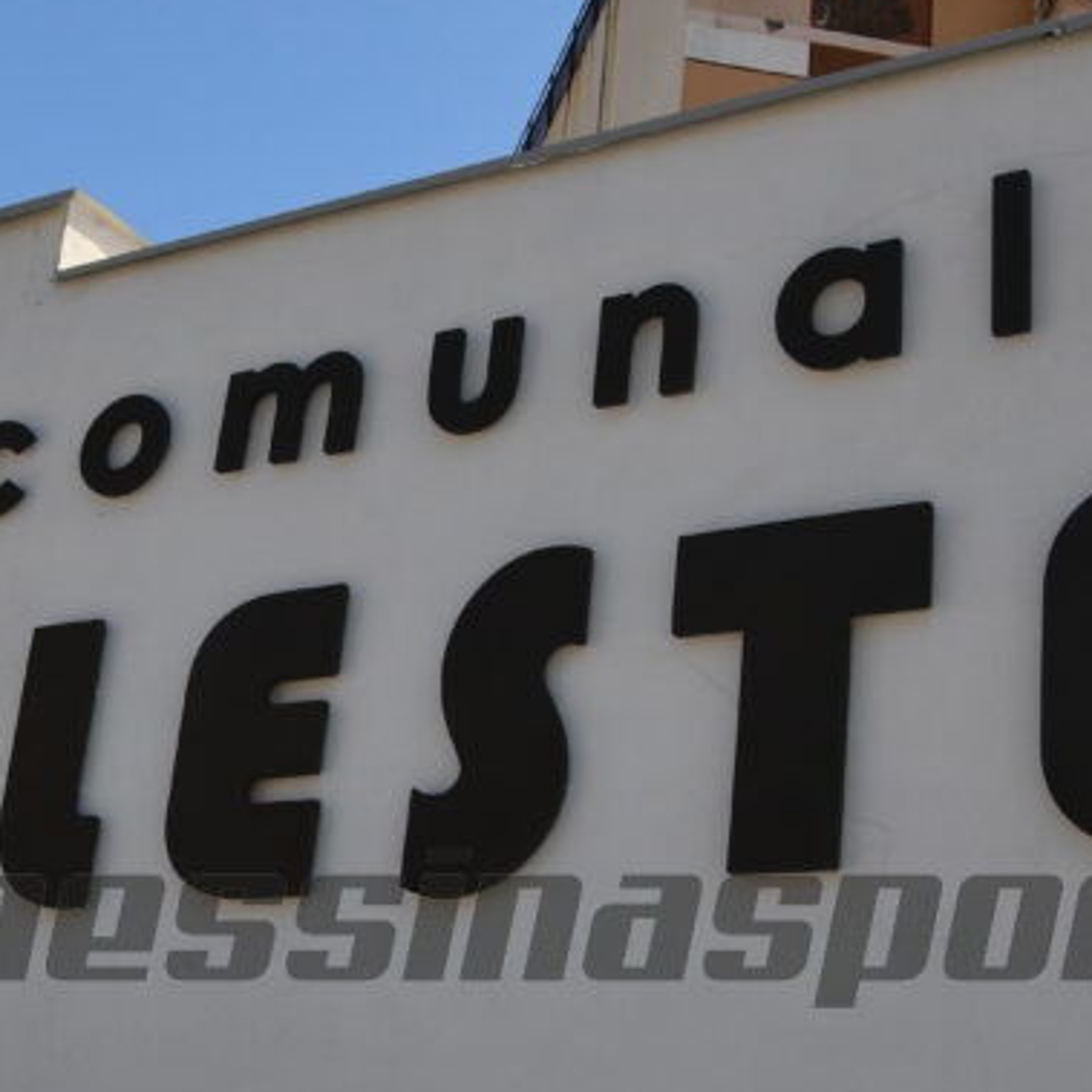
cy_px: 529
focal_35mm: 62
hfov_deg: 27.5
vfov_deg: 27.7
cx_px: 320
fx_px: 2213
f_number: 13
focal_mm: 18
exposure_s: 1/640
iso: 400
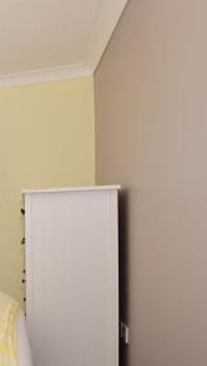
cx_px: -157
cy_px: 226
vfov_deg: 56.0
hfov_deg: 22.1
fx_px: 341
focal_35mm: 35
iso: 200
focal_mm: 10
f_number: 6.3
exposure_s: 1/160
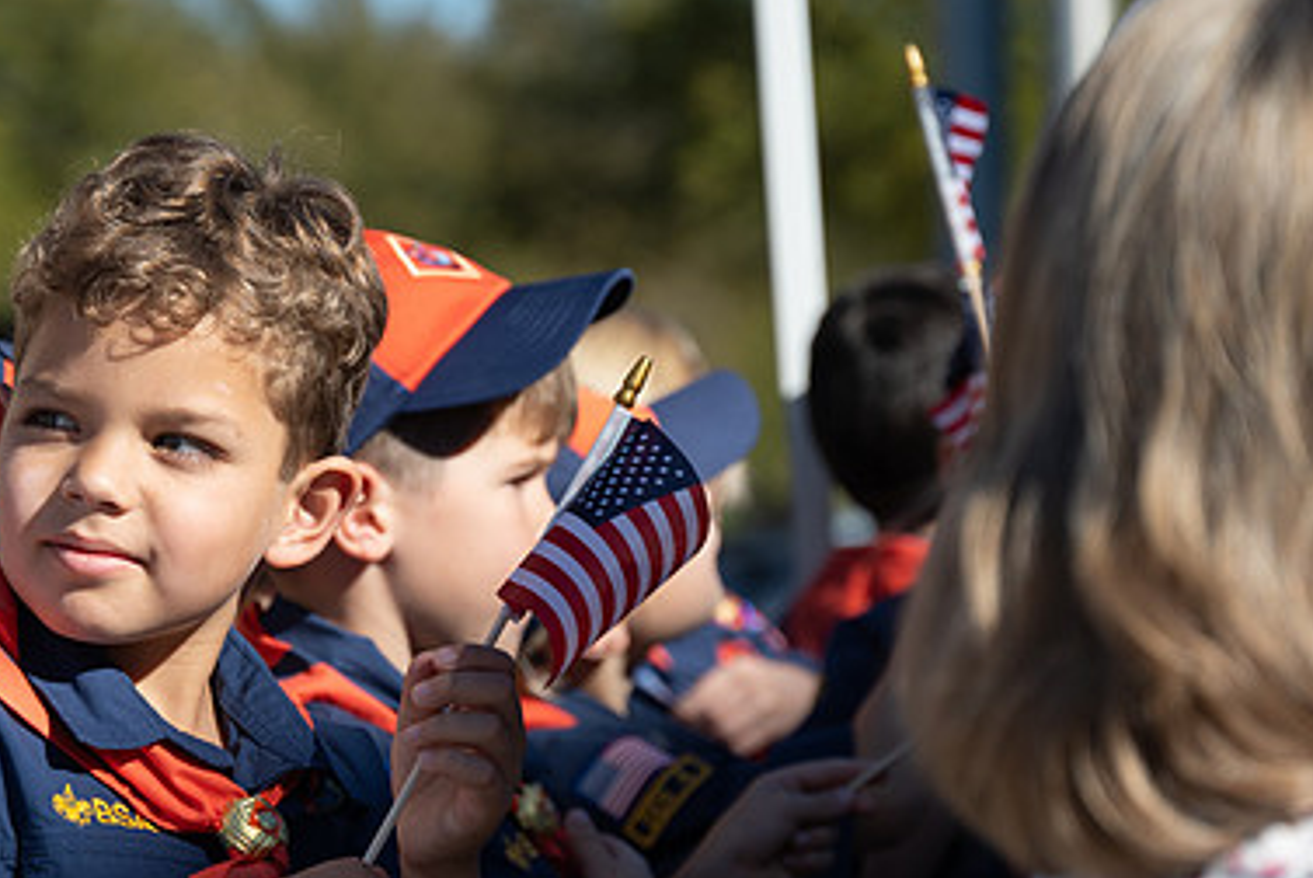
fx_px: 8139
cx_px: 373
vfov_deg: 6.2
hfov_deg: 9.2
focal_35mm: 223
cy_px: 413
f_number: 6.3
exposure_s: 1/500
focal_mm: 145
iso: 100
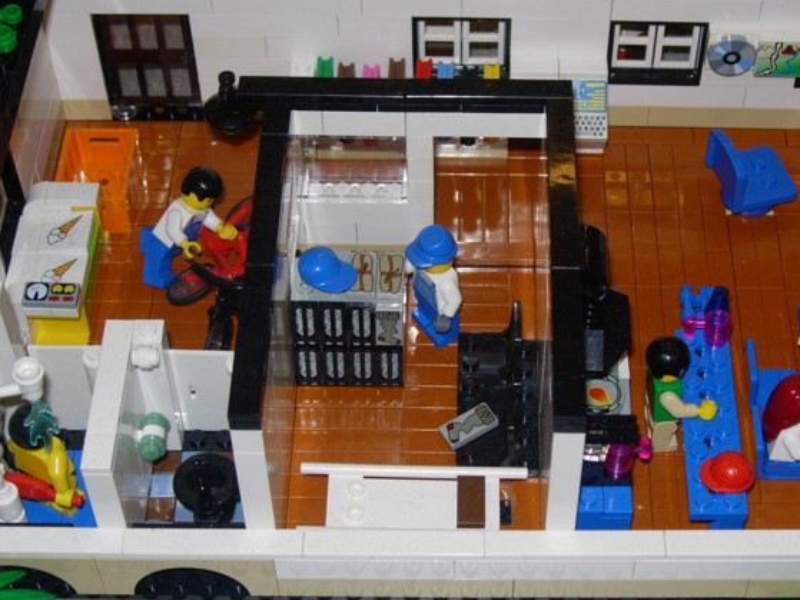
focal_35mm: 73
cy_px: 324
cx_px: 525
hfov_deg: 26.5
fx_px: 1687
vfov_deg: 20.2
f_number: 3.2
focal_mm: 10.6
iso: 79
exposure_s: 1/64
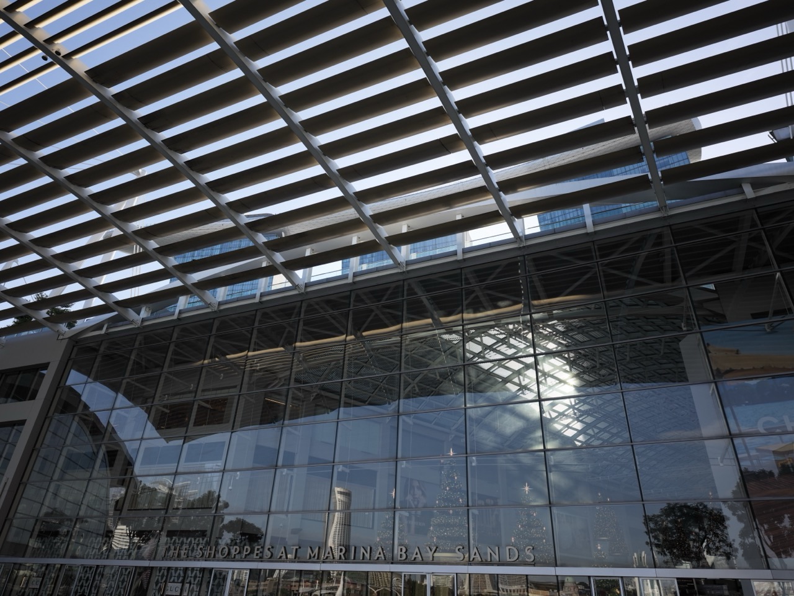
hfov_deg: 76.4
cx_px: 397
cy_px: 298
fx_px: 505
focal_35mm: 22
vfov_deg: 61.1
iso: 200
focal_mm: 28
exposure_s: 1/200
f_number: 6.8
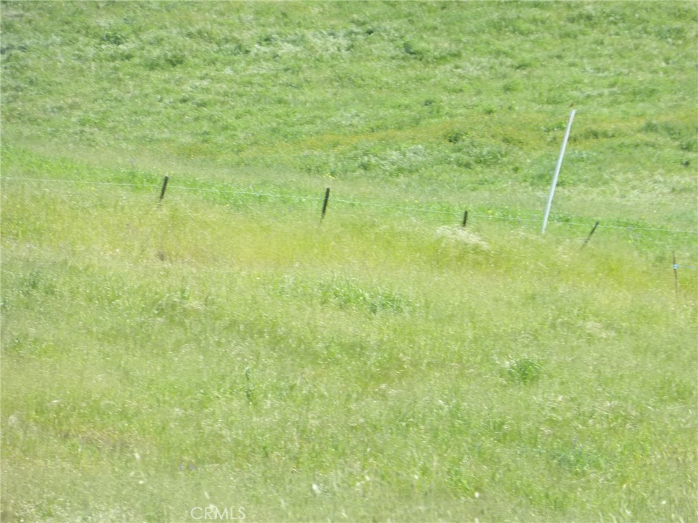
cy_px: 262
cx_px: 349
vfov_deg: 3.4
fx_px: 8751
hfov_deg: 4.6
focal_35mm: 434
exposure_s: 1/125
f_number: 6.2
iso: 100
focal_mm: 77.4
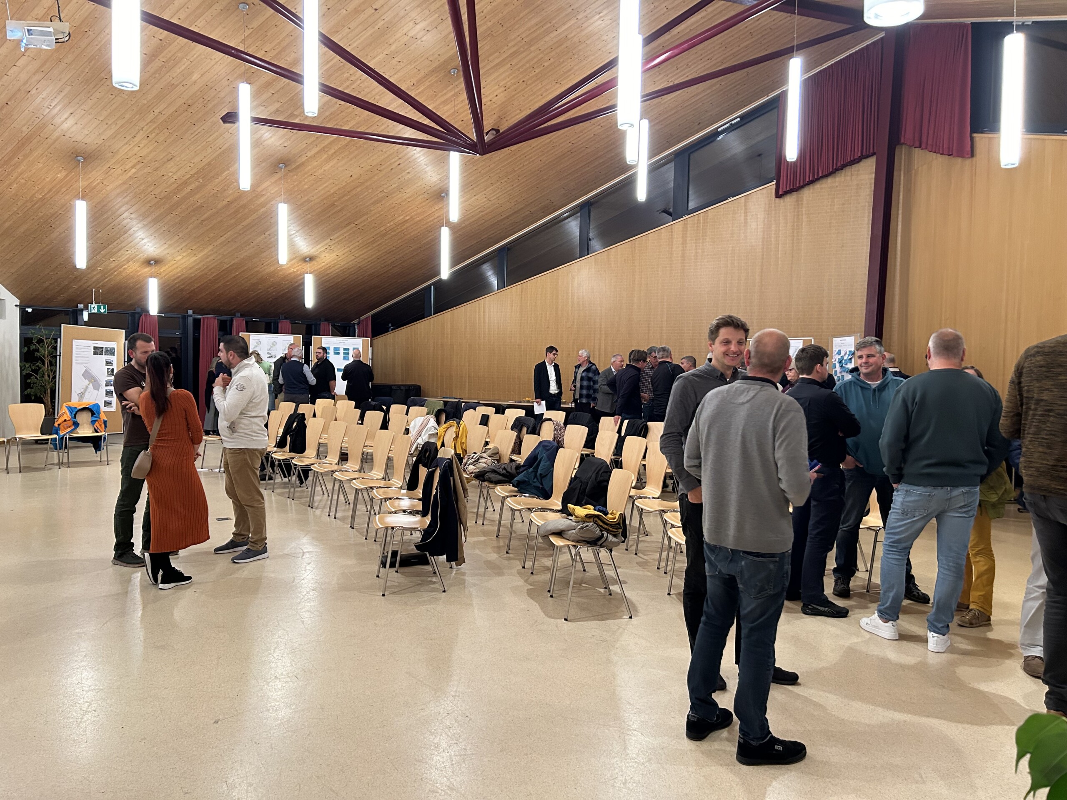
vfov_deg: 53.1
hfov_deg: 67.3
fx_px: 801
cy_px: 400
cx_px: 534
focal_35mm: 26
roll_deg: -0.4
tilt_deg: -3.1
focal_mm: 5.7
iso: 320
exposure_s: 1/60
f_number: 1.5
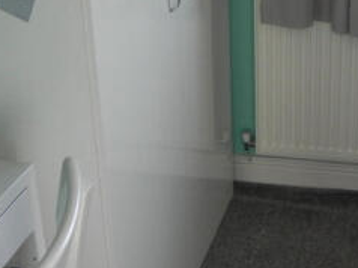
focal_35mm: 71
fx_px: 734
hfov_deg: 26.8
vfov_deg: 20.5
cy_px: 59
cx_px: 299
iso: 160
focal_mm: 5.2
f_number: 2.8
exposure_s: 1/40
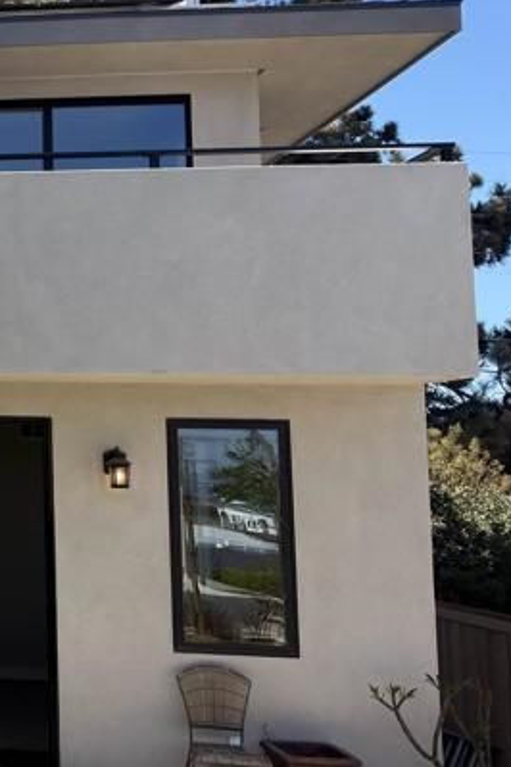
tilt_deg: +6.6
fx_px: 1363
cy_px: 306
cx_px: -463
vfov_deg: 31.3
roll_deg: -0.3
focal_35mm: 64
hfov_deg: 16.8
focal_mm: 6.76
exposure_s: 1/2326
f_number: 1.78
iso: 64
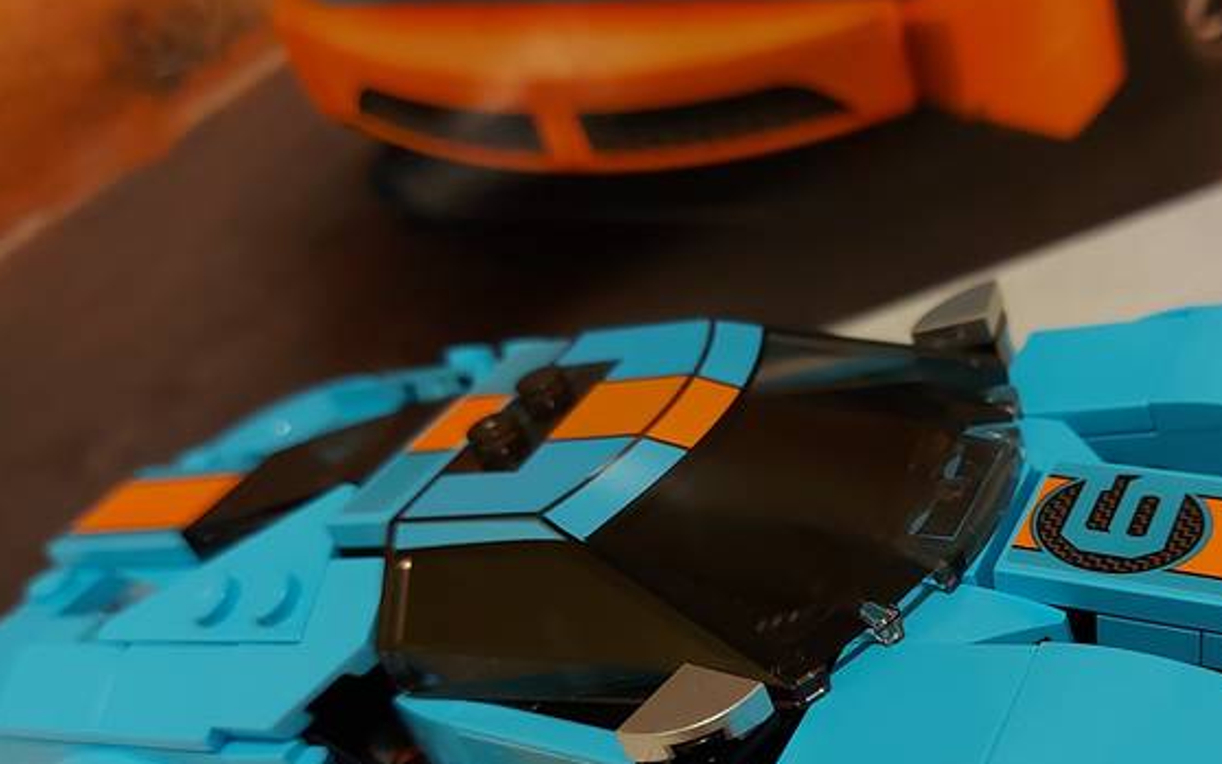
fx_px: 1366
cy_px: 537
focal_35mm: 41
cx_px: 839
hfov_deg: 47.2
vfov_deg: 30.9
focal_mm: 5.23
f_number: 1.8
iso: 320
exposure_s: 1/25
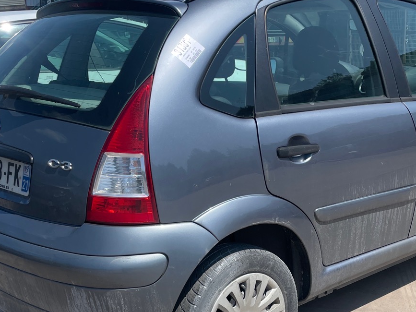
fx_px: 649
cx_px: 266
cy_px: 211
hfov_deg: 35.3
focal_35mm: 54
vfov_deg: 26.9
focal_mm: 4.2
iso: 32
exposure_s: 1/3300
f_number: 1.6
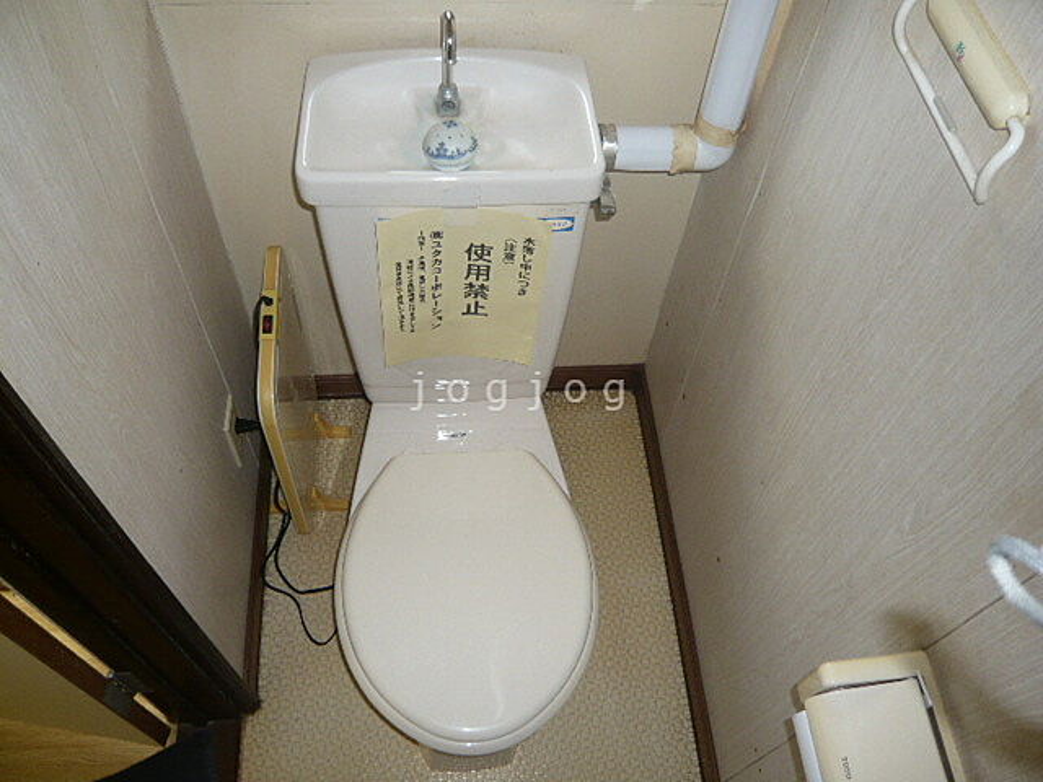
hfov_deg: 63.4
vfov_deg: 49.7
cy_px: 391
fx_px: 844
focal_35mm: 28
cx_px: 522
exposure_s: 1/30
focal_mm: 4.6
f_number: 2.8
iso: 100
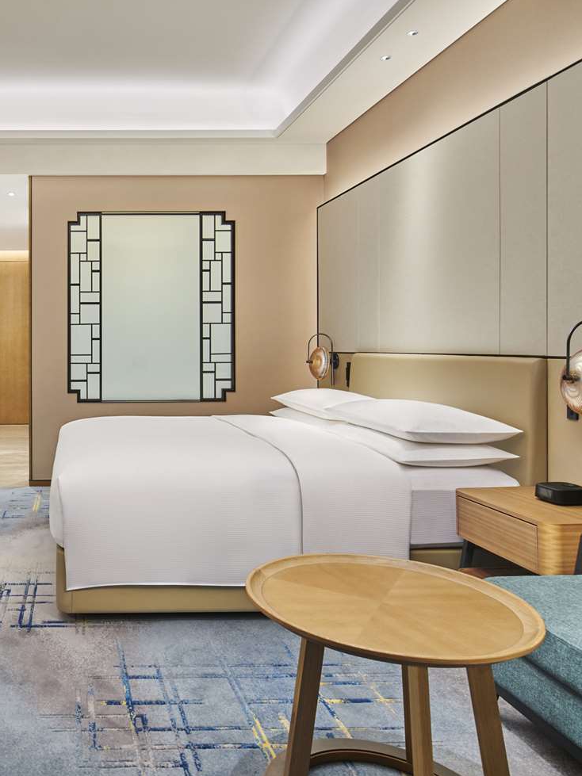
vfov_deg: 63.4
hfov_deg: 45.7
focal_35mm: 28
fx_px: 628
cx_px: 74
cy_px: 394
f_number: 11
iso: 160
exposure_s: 1/5
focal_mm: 19
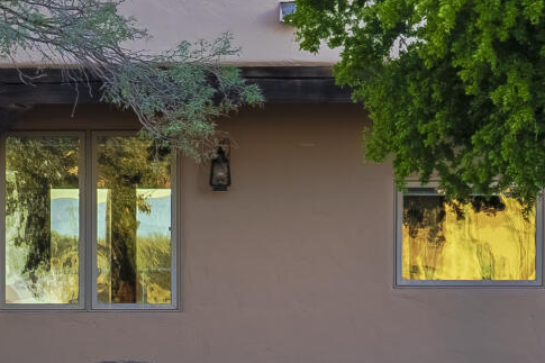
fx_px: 5524
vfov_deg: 3.8
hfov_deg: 5.5
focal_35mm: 365
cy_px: 310
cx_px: -502
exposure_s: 1/6400
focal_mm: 59
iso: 100
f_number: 4
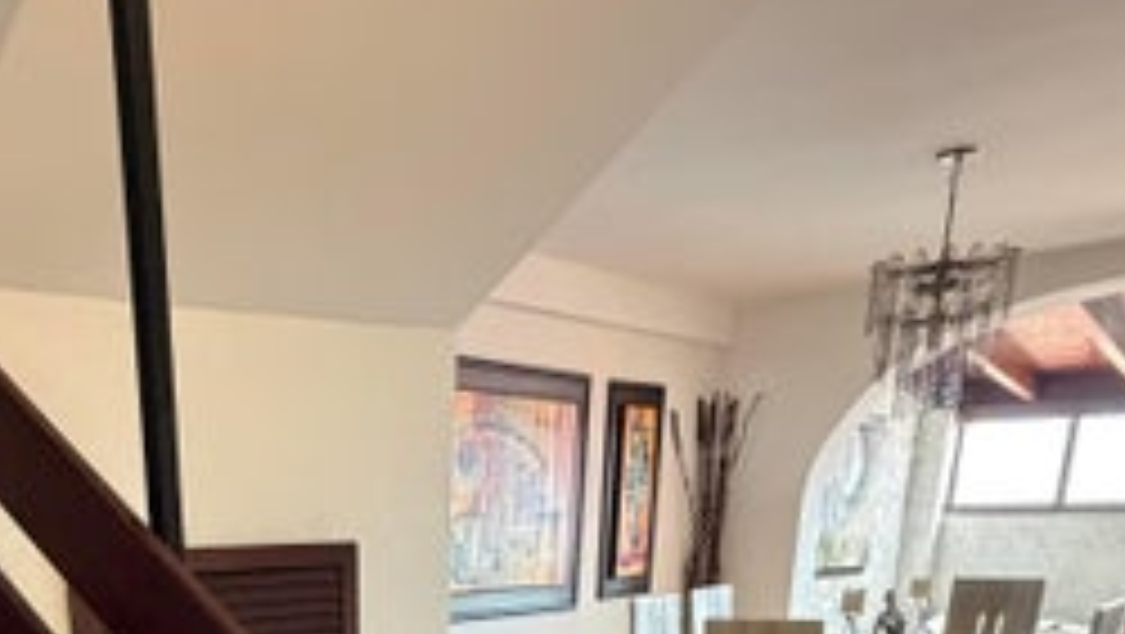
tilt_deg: -19.2
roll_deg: +1.5
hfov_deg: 50.1
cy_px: 944
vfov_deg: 24.1
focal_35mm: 39
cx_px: 324
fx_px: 1164
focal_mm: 2.22
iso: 640
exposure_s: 1/60
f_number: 2.2
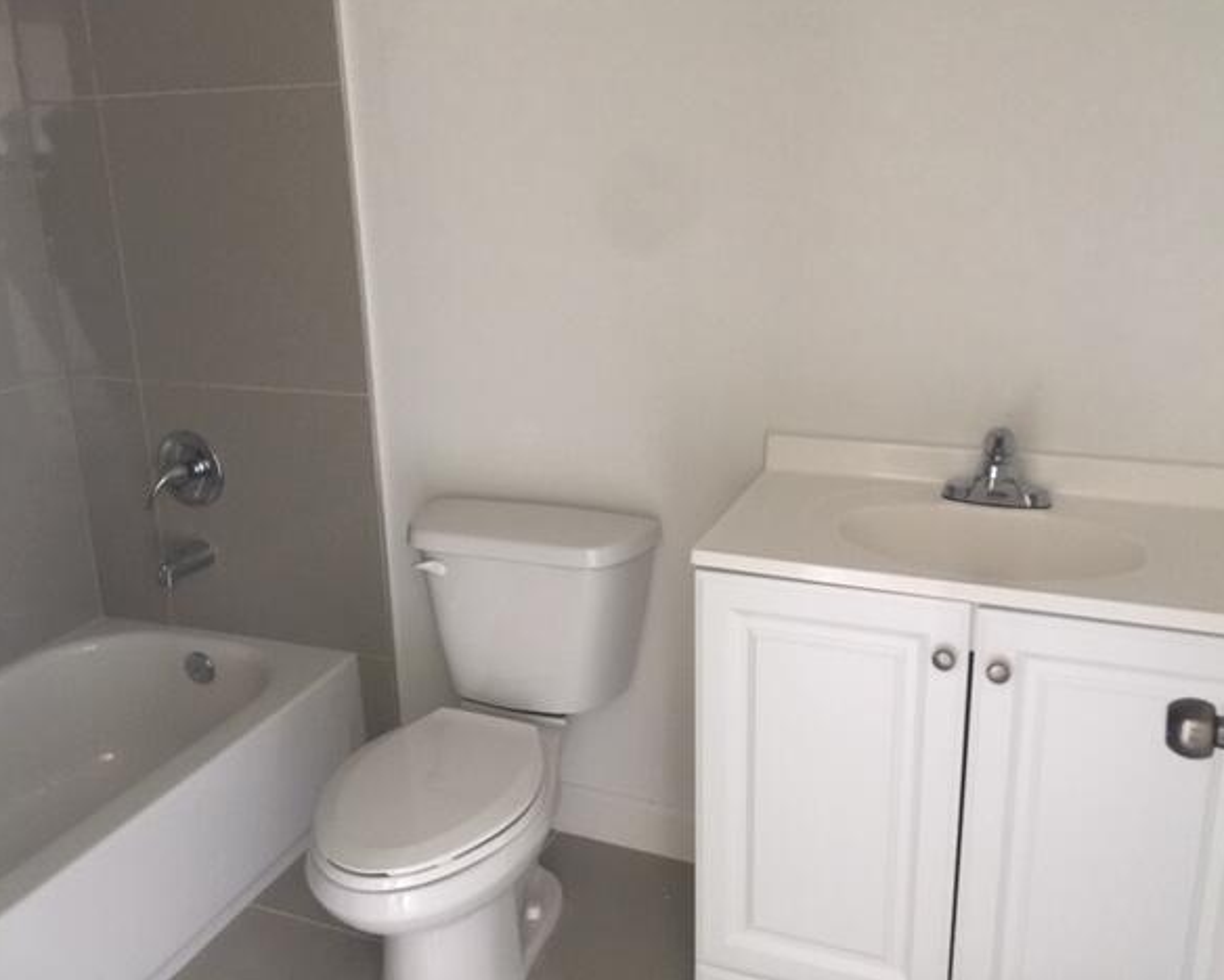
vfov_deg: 47.2
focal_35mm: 31
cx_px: 562
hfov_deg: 57.1
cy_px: 480
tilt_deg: -16.5
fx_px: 1124
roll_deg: +1.5
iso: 64
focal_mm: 4.15
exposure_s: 1/4
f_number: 2.2
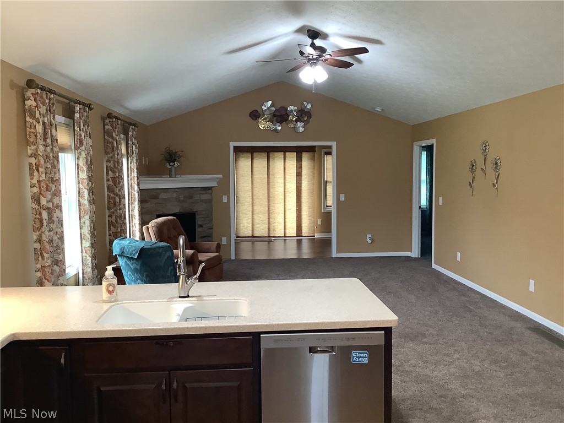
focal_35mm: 31
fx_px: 505
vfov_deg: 45.4
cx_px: 282
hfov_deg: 58.4
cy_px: 212
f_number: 2.4
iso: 160
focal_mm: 3.3
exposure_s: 1/60
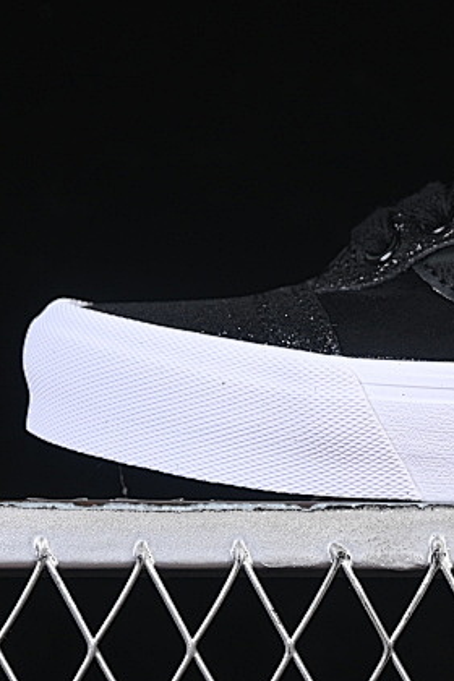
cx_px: 589
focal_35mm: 193
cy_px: 141
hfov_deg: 7.0
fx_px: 3651
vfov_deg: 10.6
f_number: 6.3
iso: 160
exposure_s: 1/50
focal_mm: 50
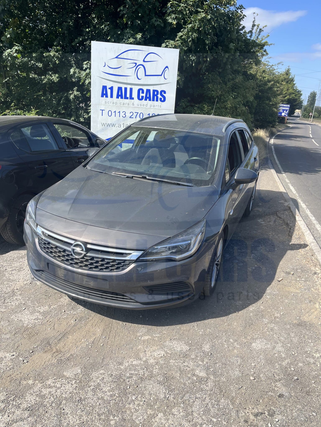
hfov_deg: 53.1
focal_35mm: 26
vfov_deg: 67.3
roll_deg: -3.2
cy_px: 214
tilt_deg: -18.6
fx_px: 321
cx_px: 160
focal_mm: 5.1
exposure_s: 1/2463
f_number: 1.6
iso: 50
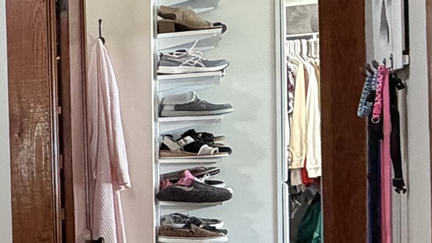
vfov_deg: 16.9
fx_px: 813
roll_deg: +2.0
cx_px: -268
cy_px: 181
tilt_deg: -0.7
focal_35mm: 71
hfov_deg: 22.5
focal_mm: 2.22
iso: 400
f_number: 2.2
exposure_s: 1/60
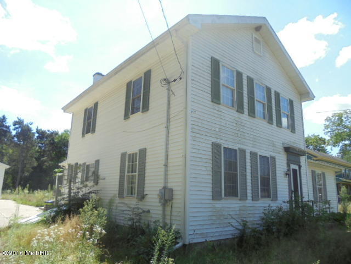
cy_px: 132
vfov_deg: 53.1
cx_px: 176
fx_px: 264
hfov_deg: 67.3
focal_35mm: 26
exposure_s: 1/500
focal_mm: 4.6
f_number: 3.5
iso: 100
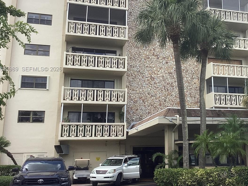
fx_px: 337
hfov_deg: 39.6
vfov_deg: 30.7
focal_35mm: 47
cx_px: 177
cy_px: 69
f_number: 2.4
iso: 25
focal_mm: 3.3
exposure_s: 1/631
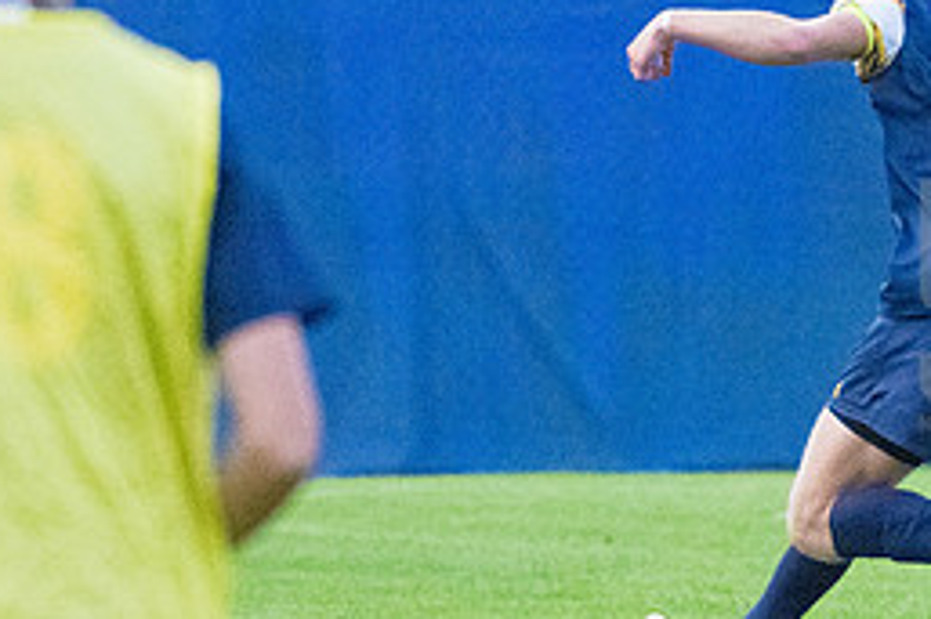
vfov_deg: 1.4
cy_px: 308
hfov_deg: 2.2
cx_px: 1029
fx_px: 24500
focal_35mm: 948
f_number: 5.6
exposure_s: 1/2000
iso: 6400
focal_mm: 280
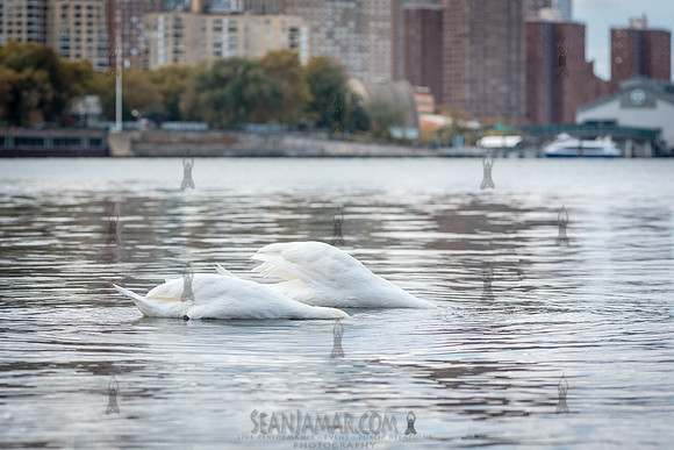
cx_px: 315
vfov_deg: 8.5
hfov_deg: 12.7
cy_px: 245
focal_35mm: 161
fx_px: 3023
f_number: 5
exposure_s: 1/800
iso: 400
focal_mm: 145
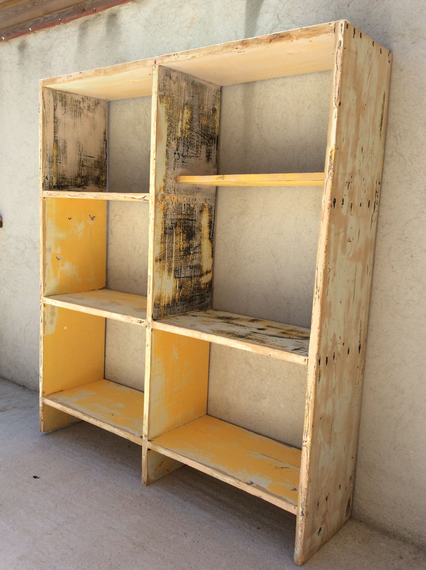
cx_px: 213
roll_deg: -2.8
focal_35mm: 32
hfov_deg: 44.1
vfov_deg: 56.9
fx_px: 526
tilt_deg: -7.7
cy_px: 285
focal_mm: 3.3
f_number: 2.4
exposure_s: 1/650
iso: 32
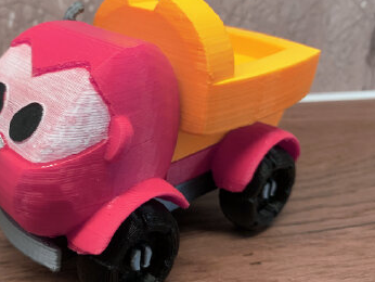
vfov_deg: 36.0
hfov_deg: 45.8
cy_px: 134
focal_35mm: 40
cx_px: 113
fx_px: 434
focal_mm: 4.2
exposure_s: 1/55
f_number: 1.8
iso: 250
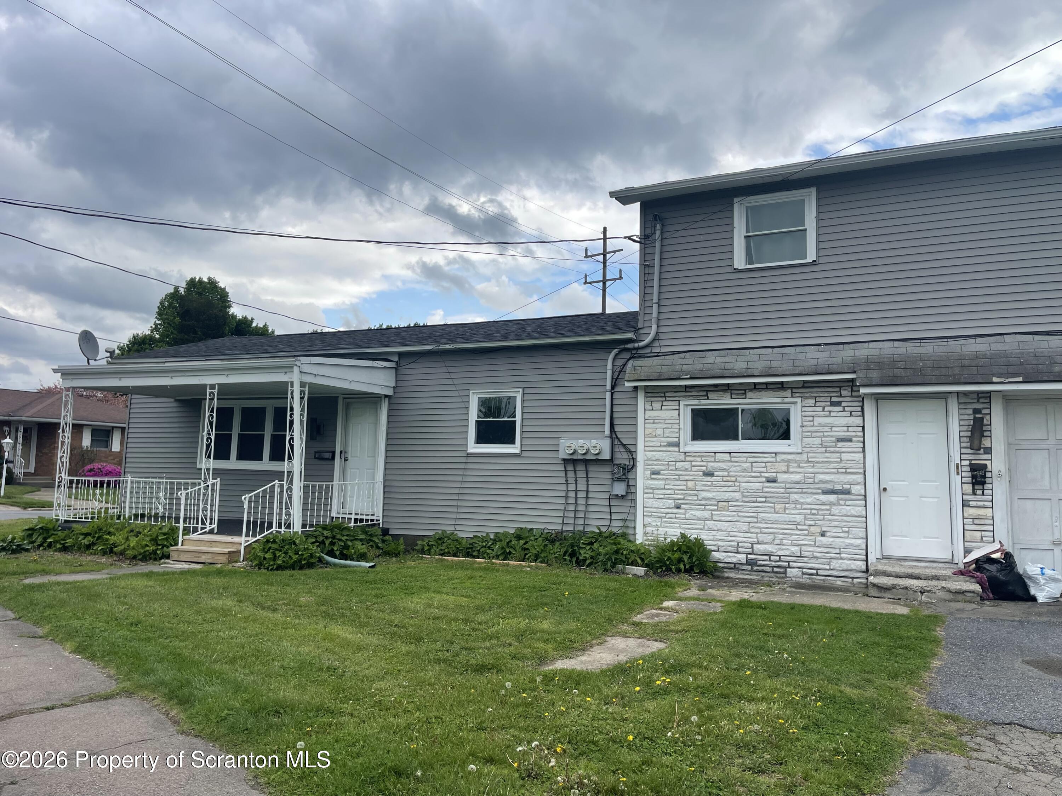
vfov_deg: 54.9
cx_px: 531
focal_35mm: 25
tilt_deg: +4.4
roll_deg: -1.6
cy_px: 398
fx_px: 767
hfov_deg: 69.4
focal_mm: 5.1
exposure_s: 1/1852
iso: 32
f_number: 1.6
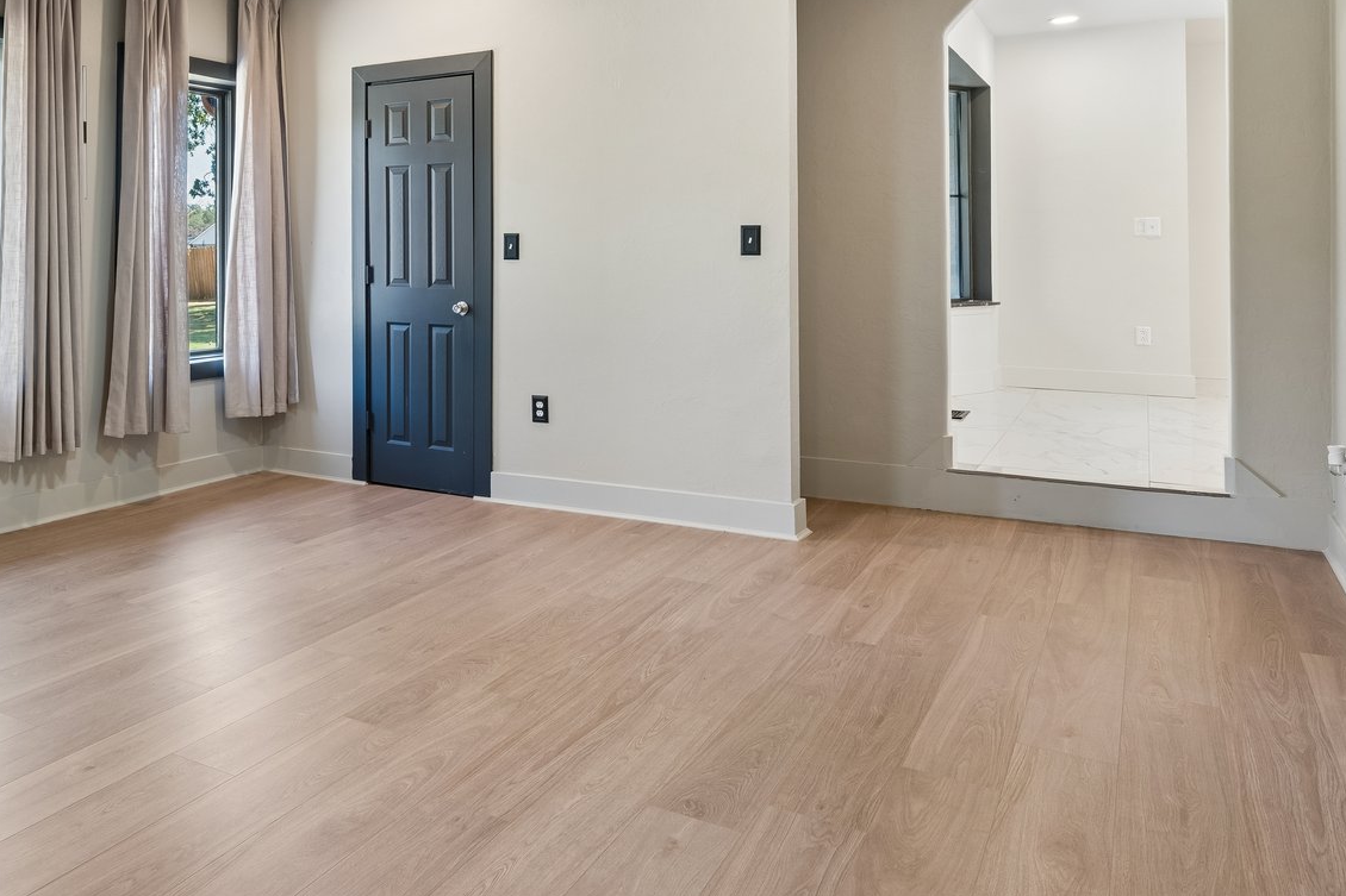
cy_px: 254
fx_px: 1084
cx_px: 320
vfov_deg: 43.9
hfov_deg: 59.9
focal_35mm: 29
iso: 200
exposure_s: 1/13
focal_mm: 16
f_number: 8
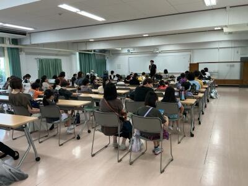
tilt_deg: -7.0
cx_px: 124
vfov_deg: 48.2
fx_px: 208
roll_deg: +2.3
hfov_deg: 61.7
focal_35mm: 29
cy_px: 93
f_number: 1.8
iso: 64
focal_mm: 3
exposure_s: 1/120
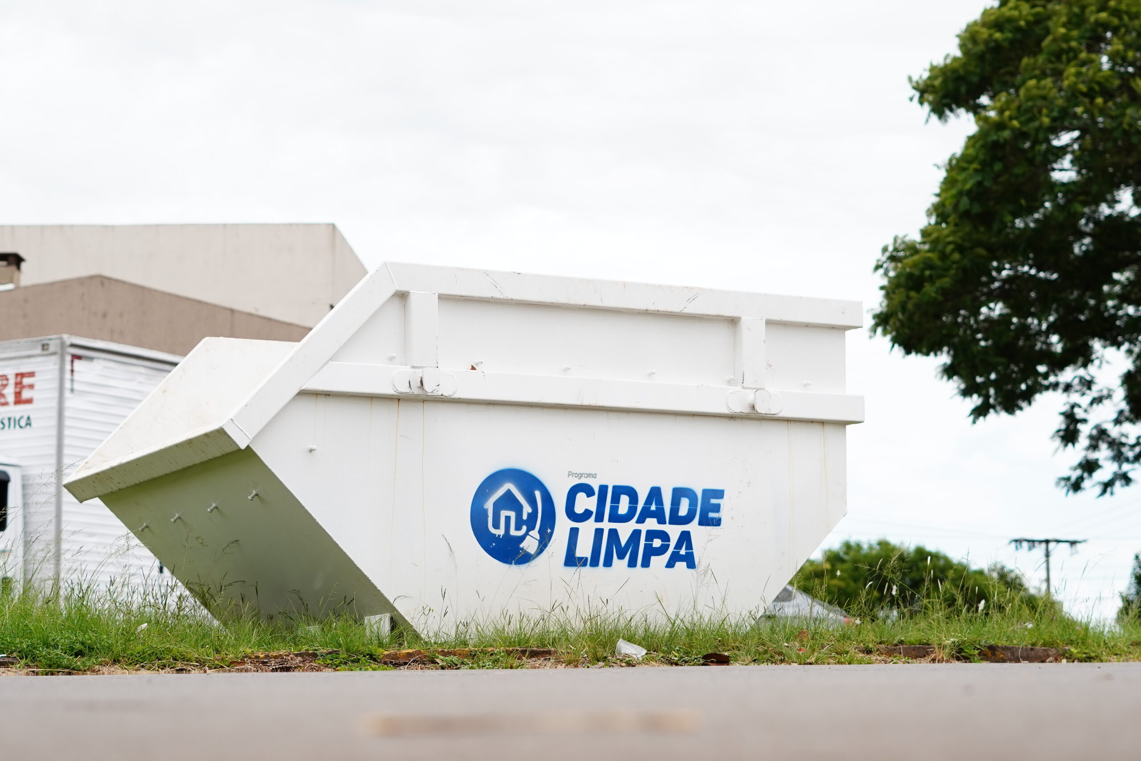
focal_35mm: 75
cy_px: 380
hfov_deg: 27.0
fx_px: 2377
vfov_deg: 18.2
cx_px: 570
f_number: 3.2
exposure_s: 1/2000
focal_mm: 50
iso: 250
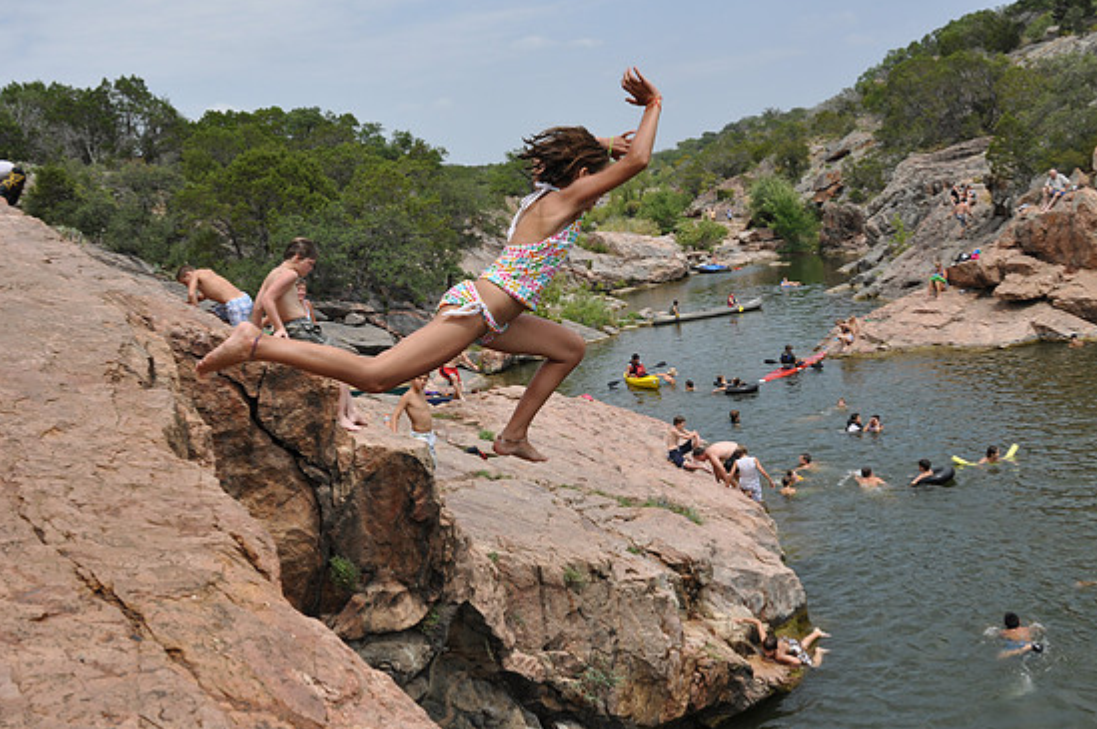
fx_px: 1157
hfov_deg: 50.7
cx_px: 555
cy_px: 361
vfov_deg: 35.0
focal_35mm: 38
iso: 200
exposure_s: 1/640
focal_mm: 24
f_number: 8
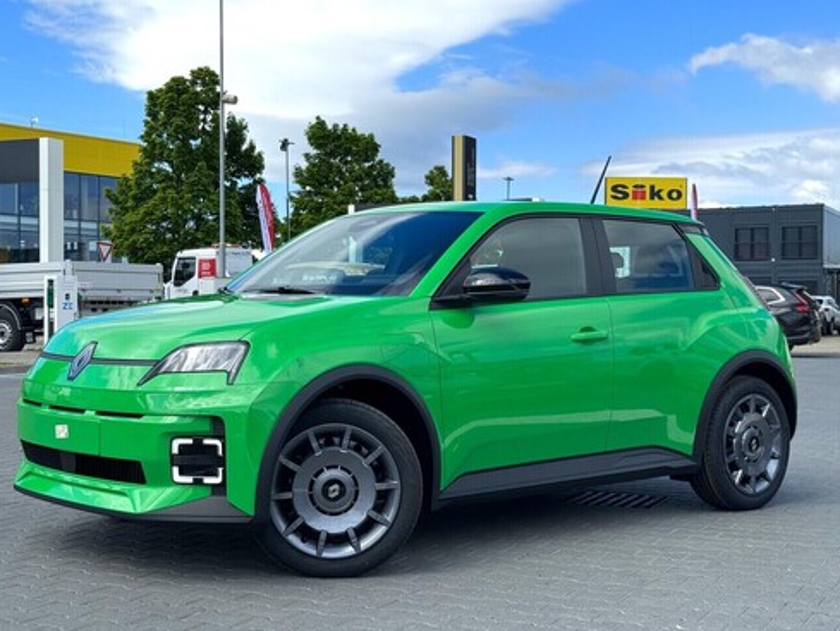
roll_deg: +0.4
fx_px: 1311
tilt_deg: +0.0
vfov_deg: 27.0
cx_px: 402
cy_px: 312
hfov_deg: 35.5
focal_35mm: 54
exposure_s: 1/3817
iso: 64
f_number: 1.78
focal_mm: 6.76
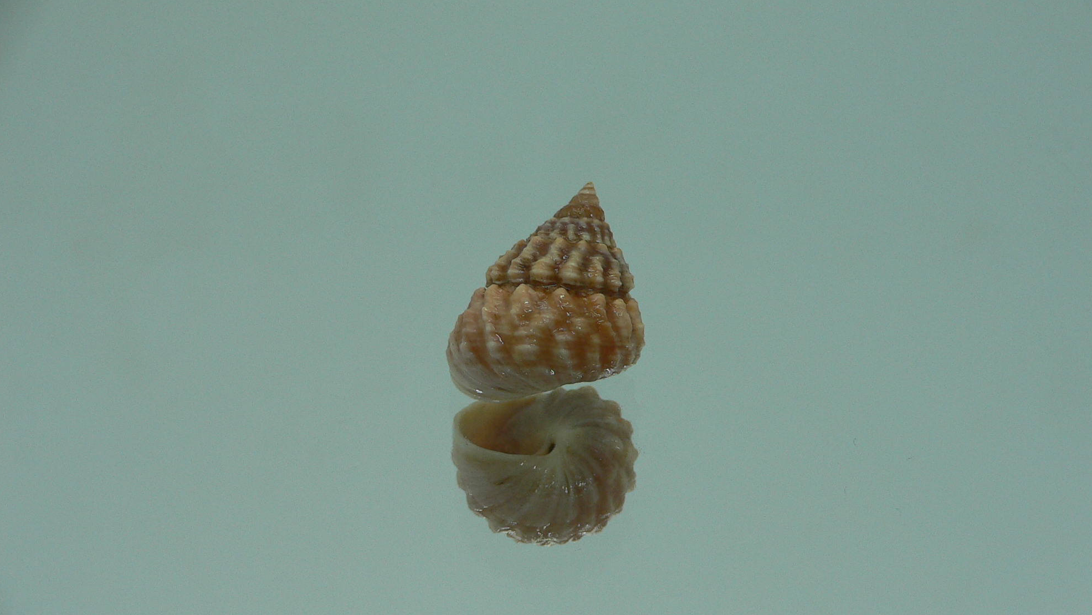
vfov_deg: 30.4
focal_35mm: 39
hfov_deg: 51.6
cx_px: 557
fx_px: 1129
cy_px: 338
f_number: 2.8
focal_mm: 4.6
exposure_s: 1/60
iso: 80
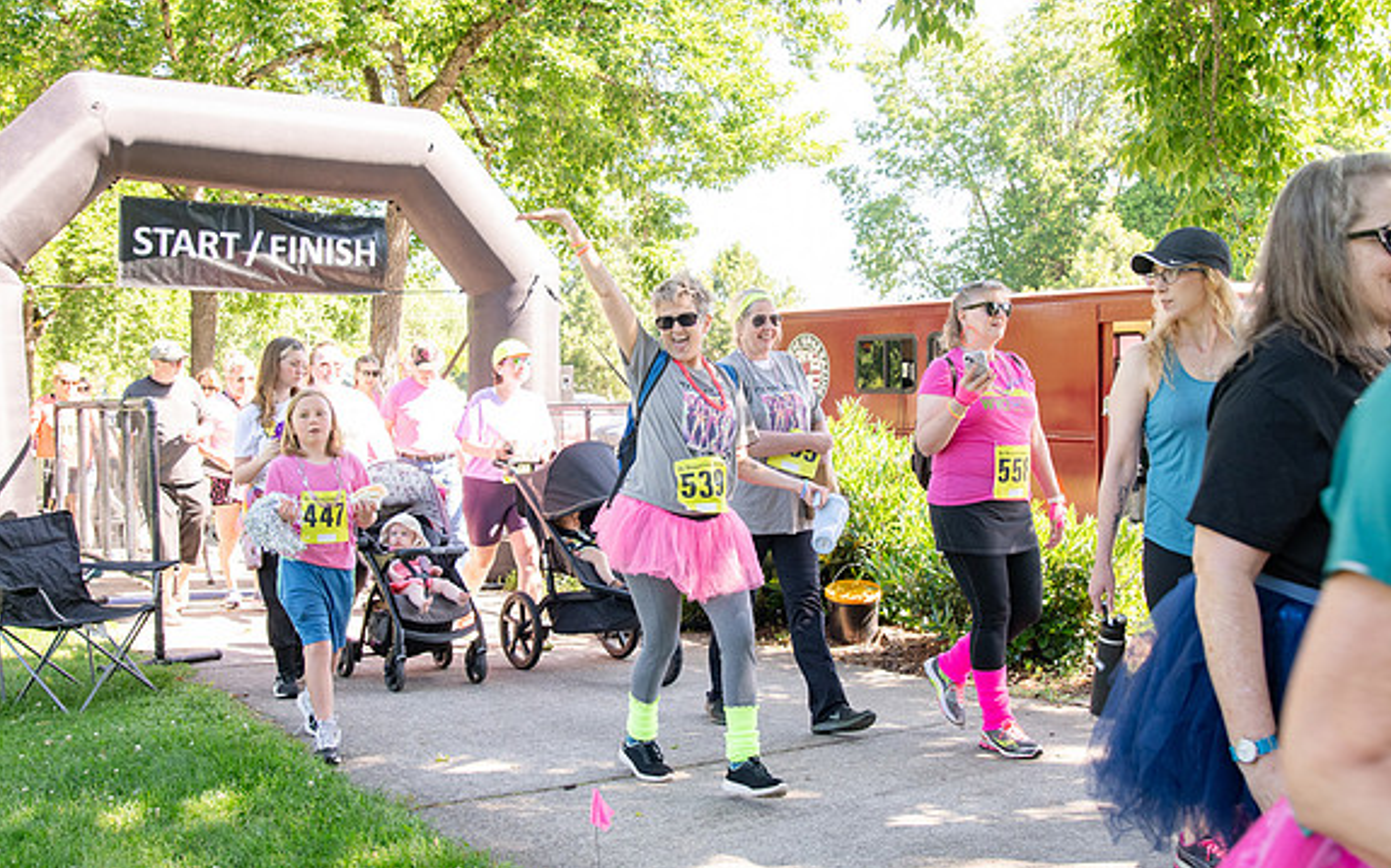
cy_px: 423
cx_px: 699
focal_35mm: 37
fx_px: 1402
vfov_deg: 34.4
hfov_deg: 52.8
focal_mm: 24
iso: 500
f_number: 3.5
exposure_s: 1/400
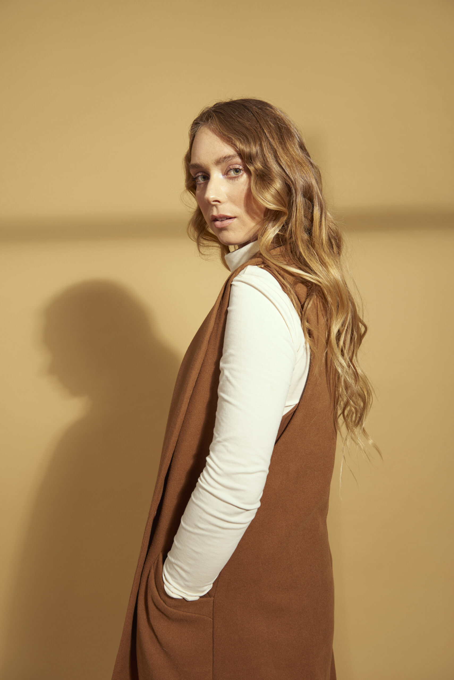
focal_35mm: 32
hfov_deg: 41.2
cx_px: 227
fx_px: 605
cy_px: 340
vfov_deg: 58.7
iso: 400
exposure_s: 1/200
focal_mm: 32
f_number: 5.6
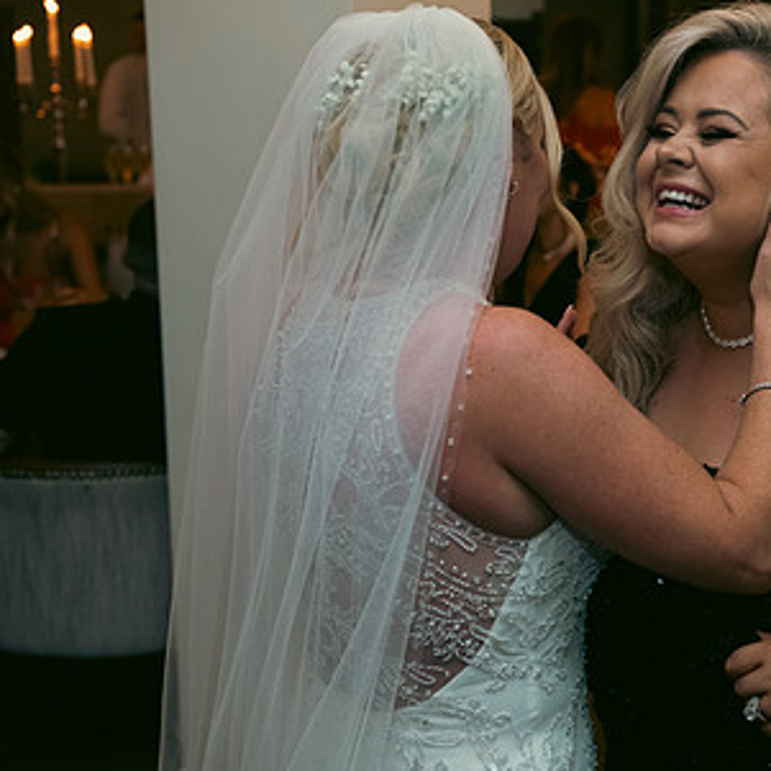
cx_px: 648
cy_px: 357
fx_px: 1487
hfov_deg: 28.3
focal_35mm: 59
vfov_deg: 29.1
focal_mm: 36
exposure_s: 1/160
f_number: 3.5
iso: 800
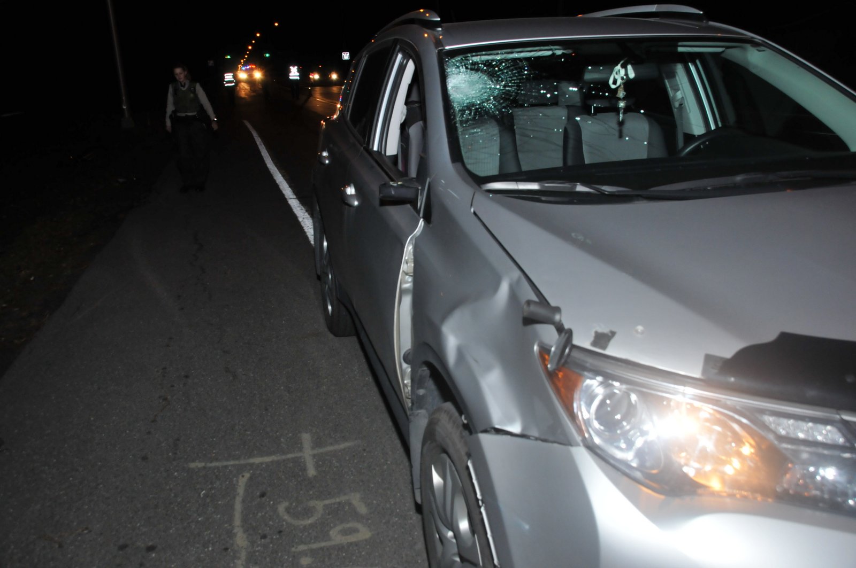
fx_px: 784
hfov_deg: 57.3
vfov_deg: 39.9
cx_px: 428
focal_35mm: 33
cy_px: 284
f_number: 7.1
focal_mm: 22
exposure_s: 1/60
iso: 800
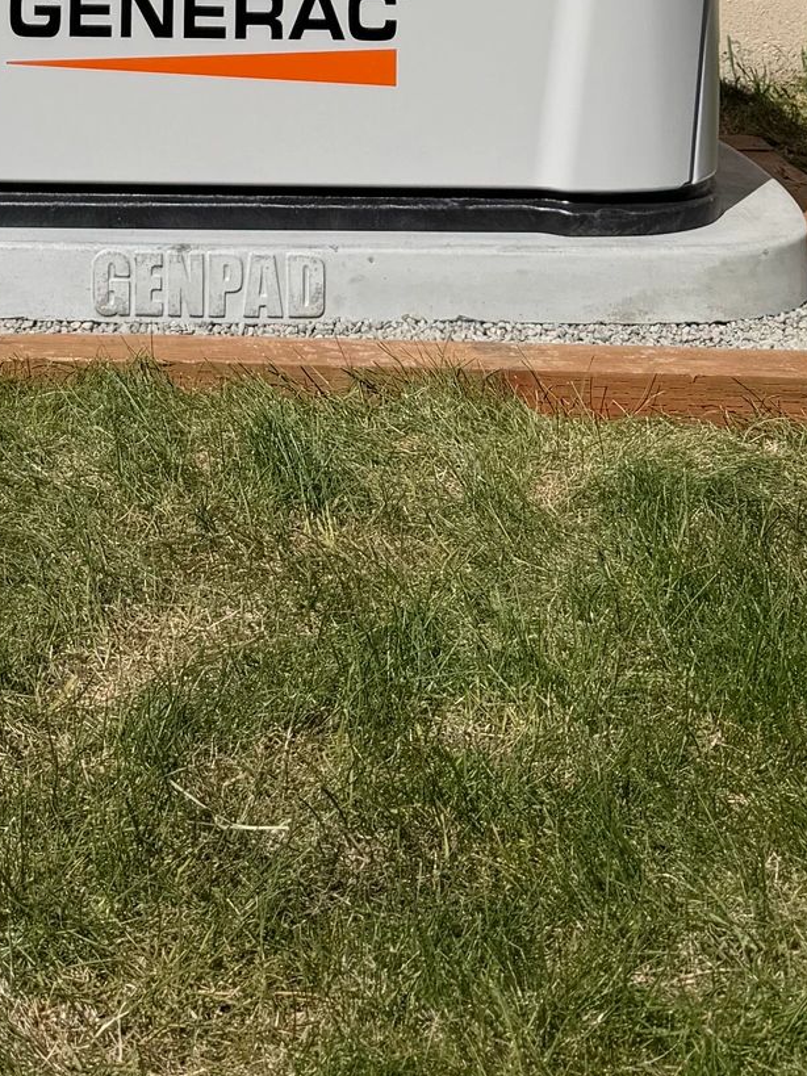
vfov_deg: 22.7
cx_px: 170
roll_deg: -1.3
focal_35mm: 75
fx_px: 2332
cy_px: -390
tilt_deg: -0.4
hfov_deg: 19.4
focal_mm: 6.76
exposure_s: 1/10309
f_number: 1.78
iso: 80
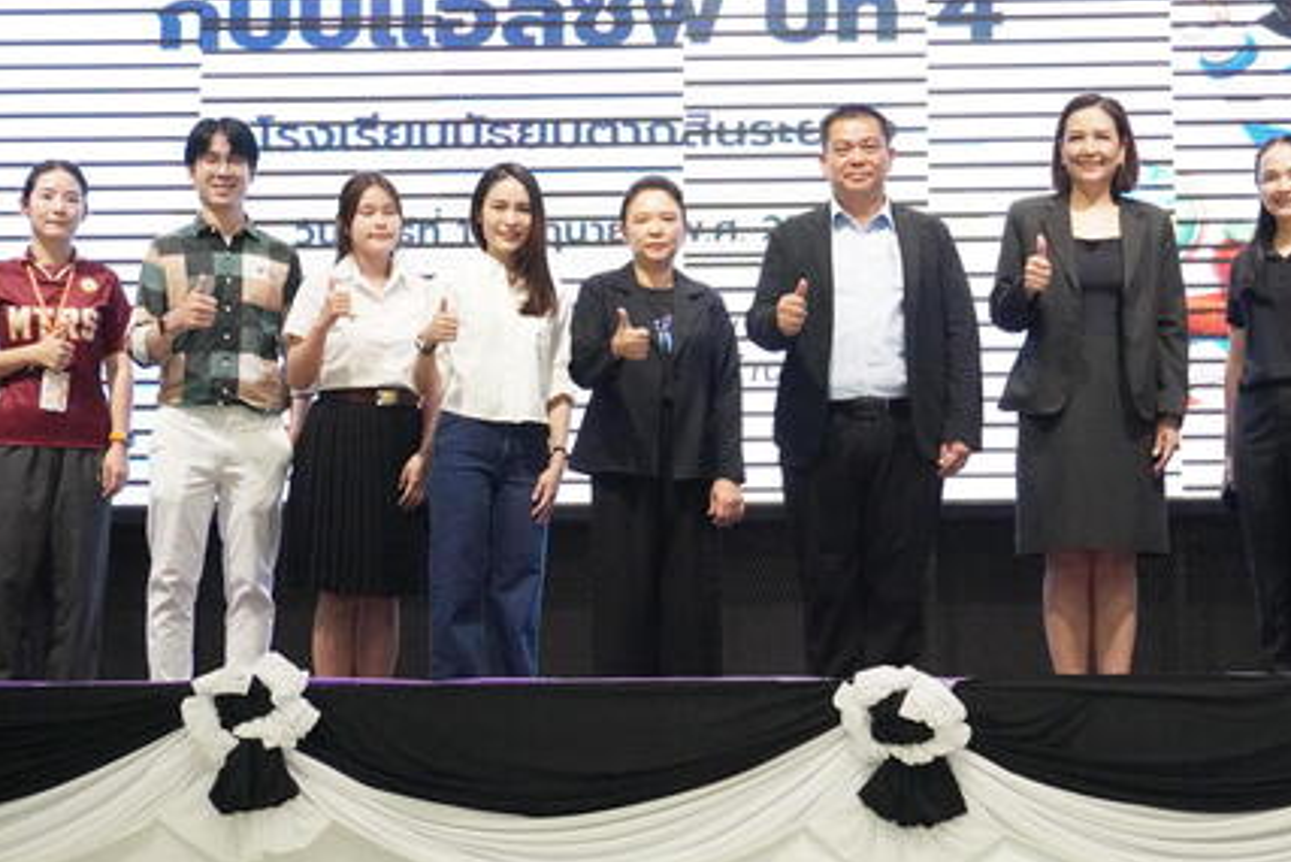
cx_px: 819
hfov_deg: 28.0
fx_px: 2583
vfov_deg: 18.9
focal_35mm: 72
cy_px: 304
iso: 8000
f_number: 5.6
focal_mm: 32
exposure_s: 1/500
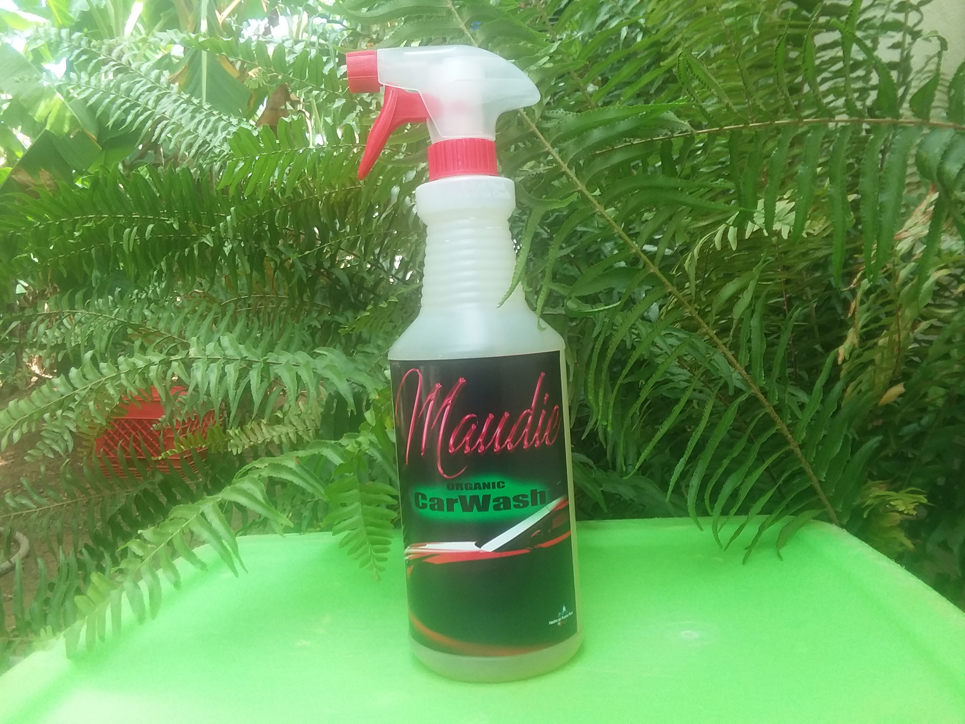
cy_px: 362
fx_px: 808
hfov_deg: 61.7
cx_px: 482
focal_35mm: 29
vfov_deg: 48.2
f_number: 1.9
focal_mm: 2.47
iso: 40
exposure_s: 1/120
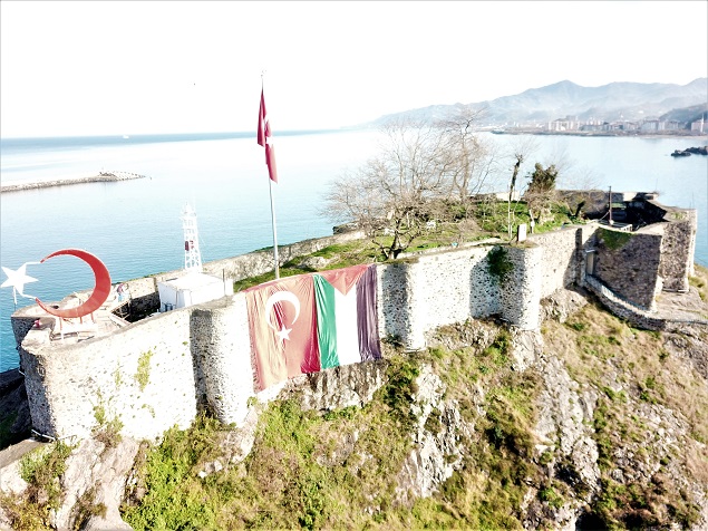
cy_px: 266
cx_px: 354
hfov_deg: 67.3
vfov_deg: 53.0
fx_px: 532
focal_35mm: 26
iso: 100
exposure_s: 1/281
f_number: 2.2
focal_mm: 4.73
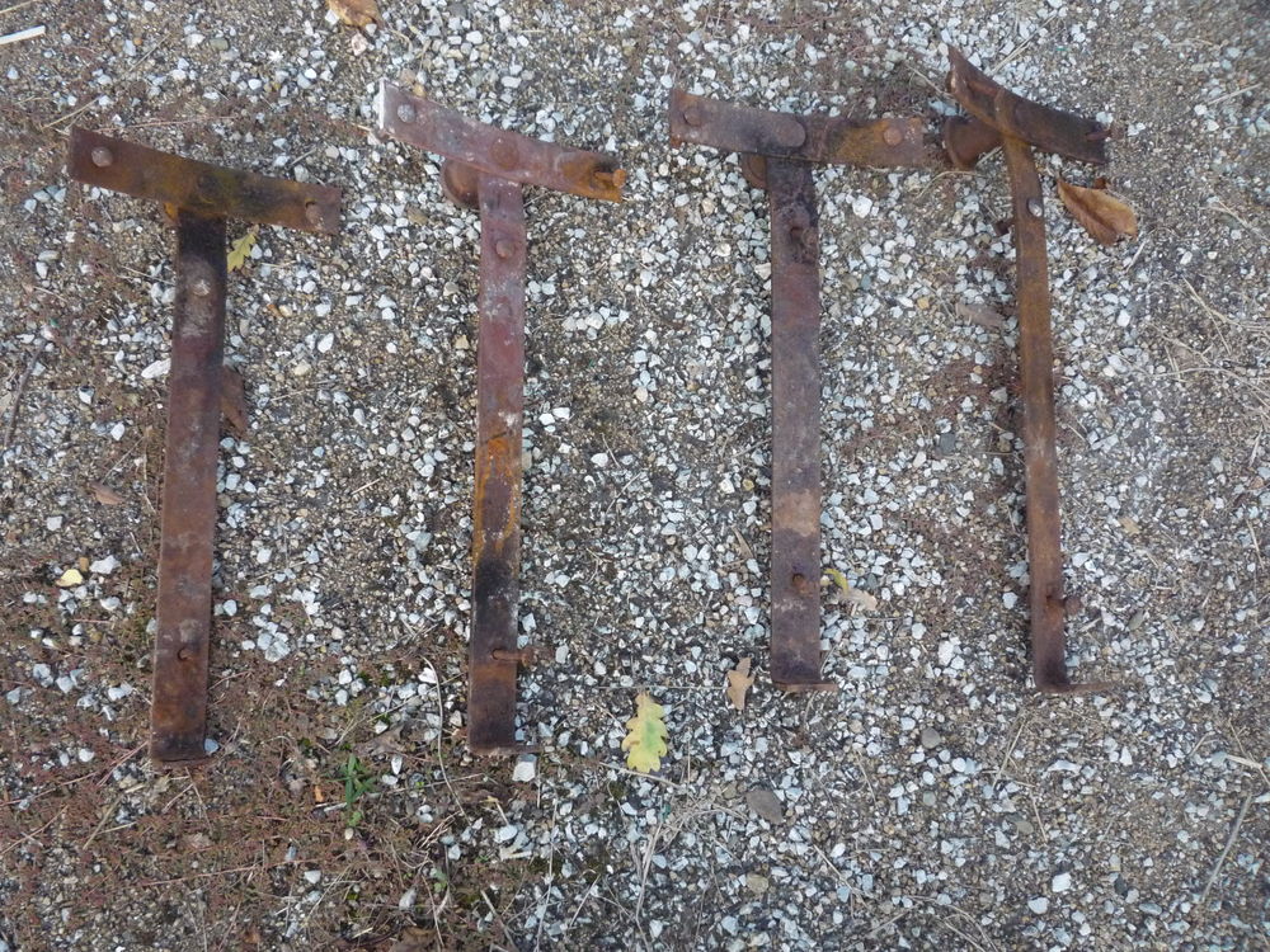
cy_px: 476
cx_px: 635
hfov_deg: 60.0
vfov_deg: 46.8
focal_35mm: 30
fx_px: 1101
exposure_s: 1/320
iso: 400
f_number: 3.3
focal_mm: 5.2
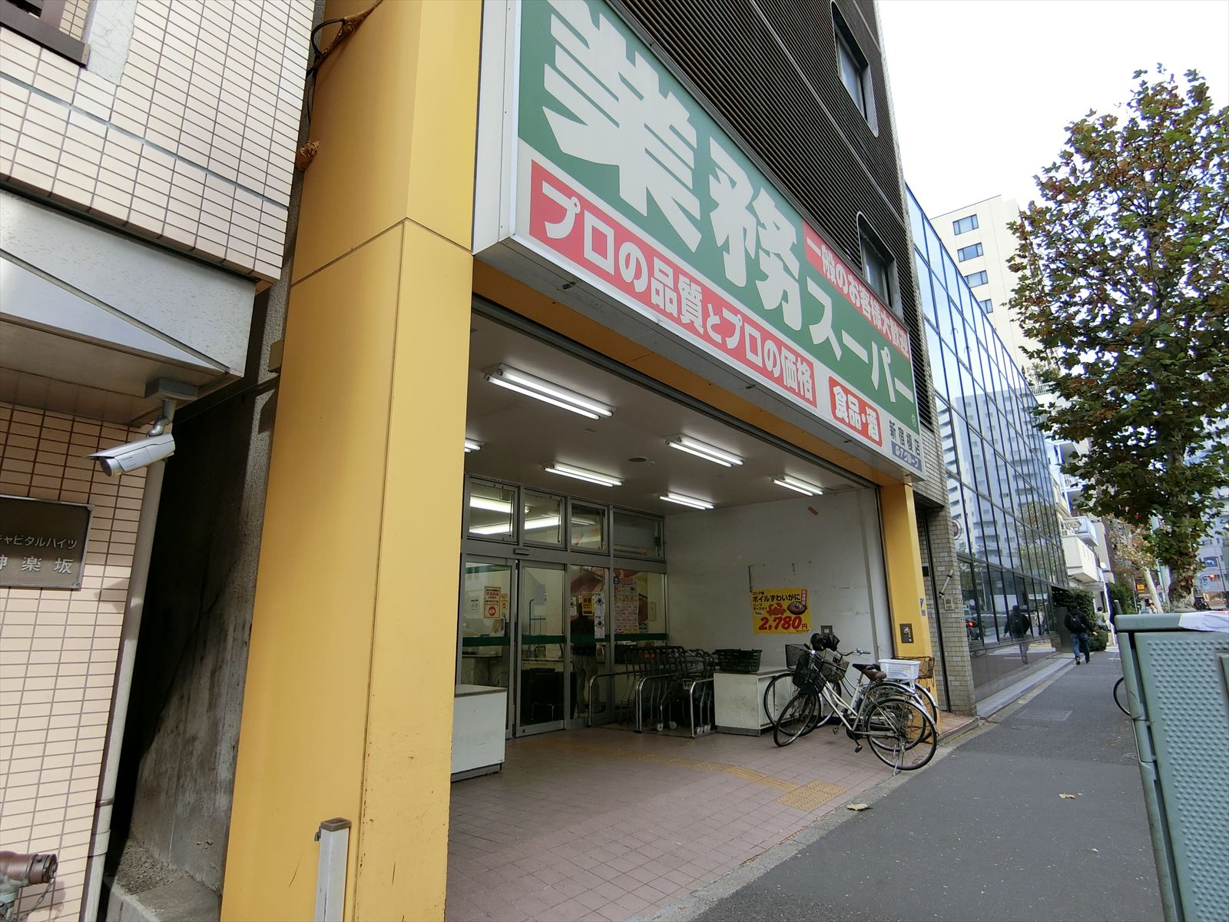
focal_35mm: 19
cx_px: 614
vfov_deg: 68.7
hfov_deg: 84.7
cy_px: 461
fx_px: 675
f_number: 2.7
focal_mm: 4.06
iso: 80
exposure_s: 1/400
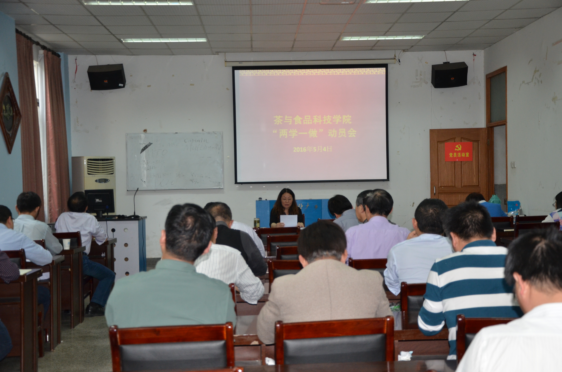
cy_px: 186
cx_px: 281
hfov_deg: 39.0
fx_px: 795
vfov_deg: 26.4
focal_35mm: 51
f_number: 4.2
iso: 800
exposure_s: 1/60
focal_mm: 34
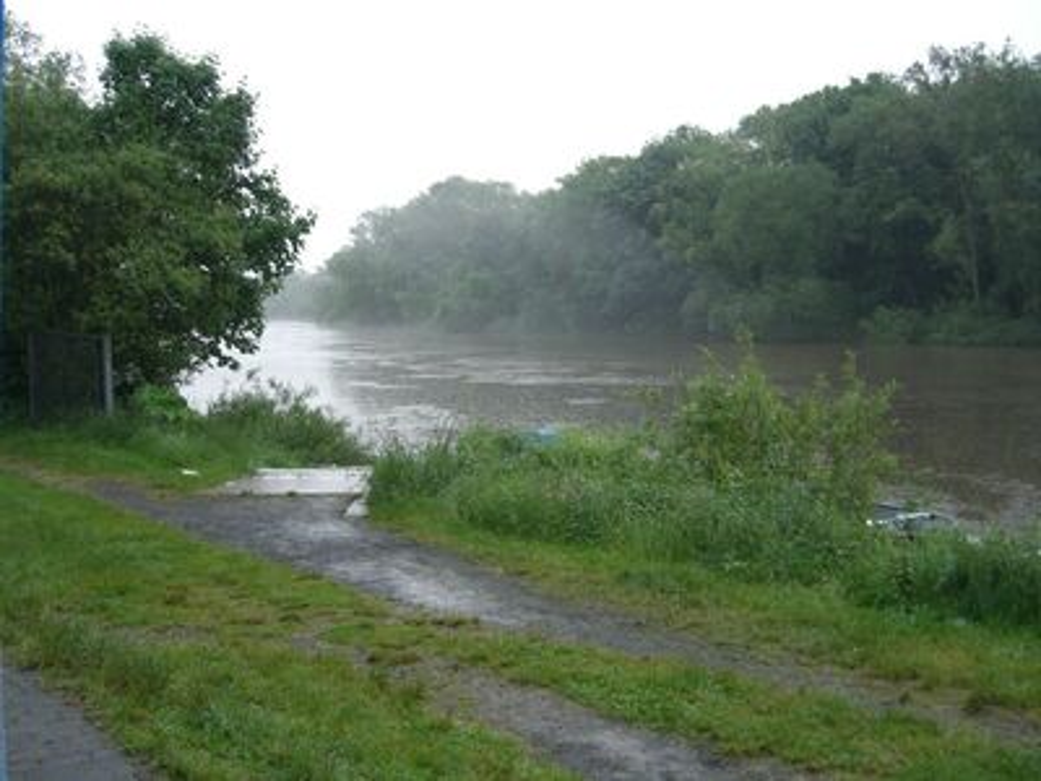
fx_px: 1143
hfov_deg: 49.0
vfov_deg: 37.7
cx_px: 520
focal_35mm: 38
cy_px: 390
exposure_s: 1/80
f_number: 2.8
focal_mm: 7.9
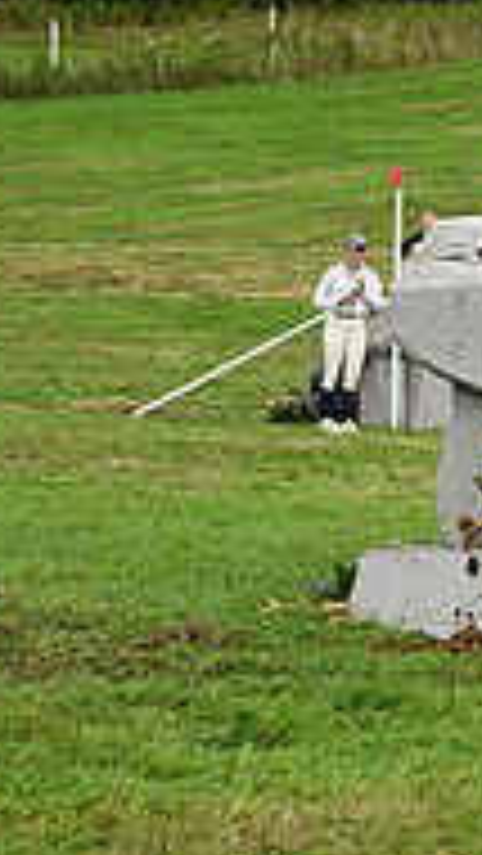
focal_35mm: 125
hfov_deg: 9.0
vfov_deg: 17.1
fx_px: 2838
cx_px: 1059
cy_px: 209
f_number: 4.5
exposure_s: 1/1250
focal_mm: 39
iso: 500
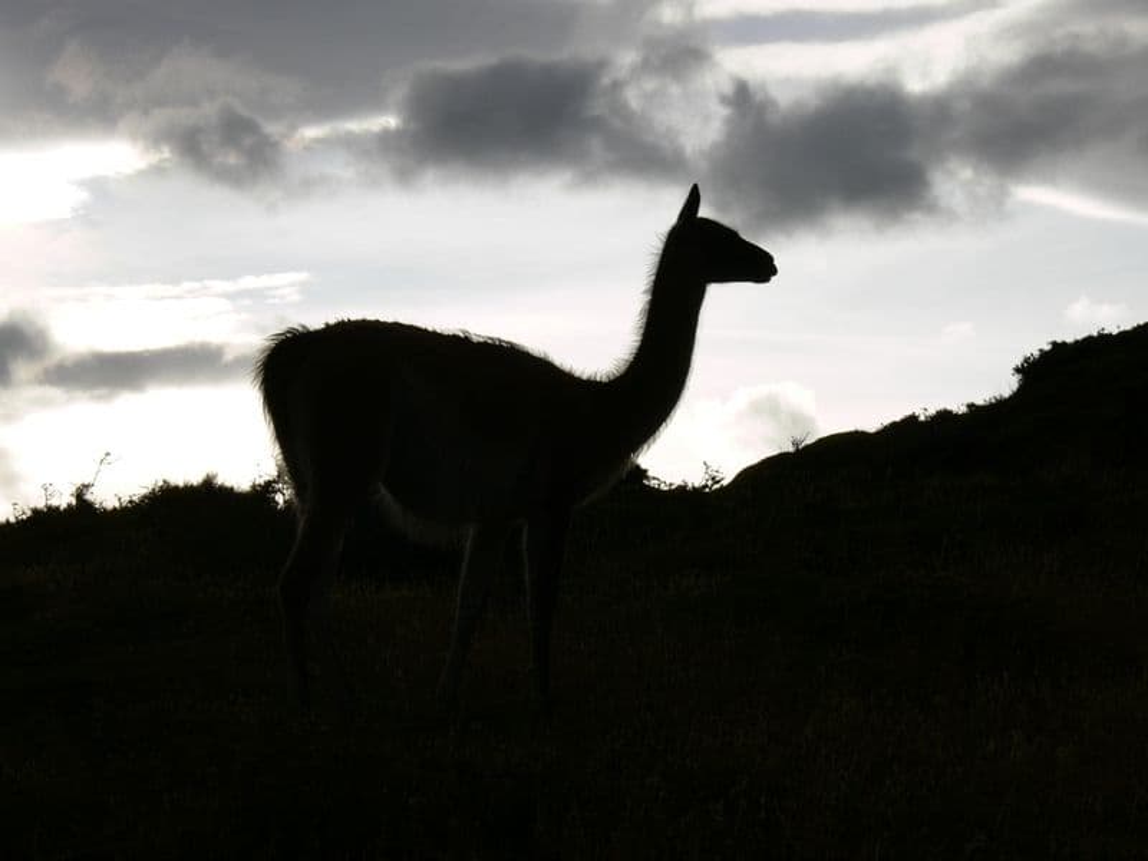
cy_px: 430
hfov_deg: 17.4
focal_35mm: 113
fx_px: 3748
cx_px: 574
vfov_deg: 13.1
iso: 80
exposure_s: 1/400
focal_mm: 23.8
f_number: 8
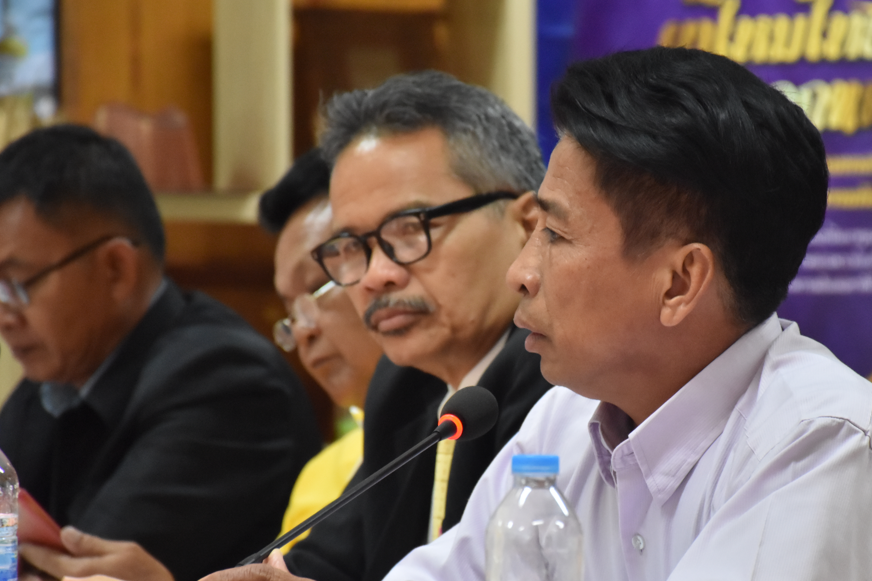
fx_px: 6249
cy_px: 376
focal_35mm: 258
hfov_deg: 8.0
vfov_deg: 5.3
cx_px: 556
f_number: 5.6
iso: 2000
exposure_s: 1/125
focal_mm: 130
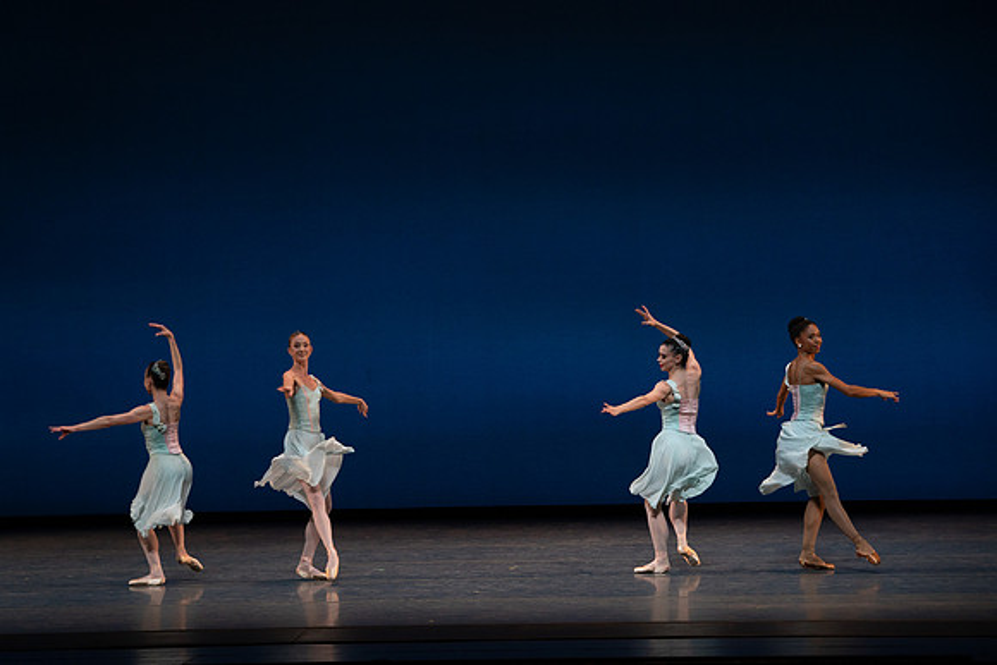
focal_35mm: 133
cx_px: 498
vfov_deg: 10.3
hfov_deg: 15.4
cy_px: 332
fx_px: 3684
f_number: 8
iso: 3200
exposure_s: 1/500
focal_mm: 133
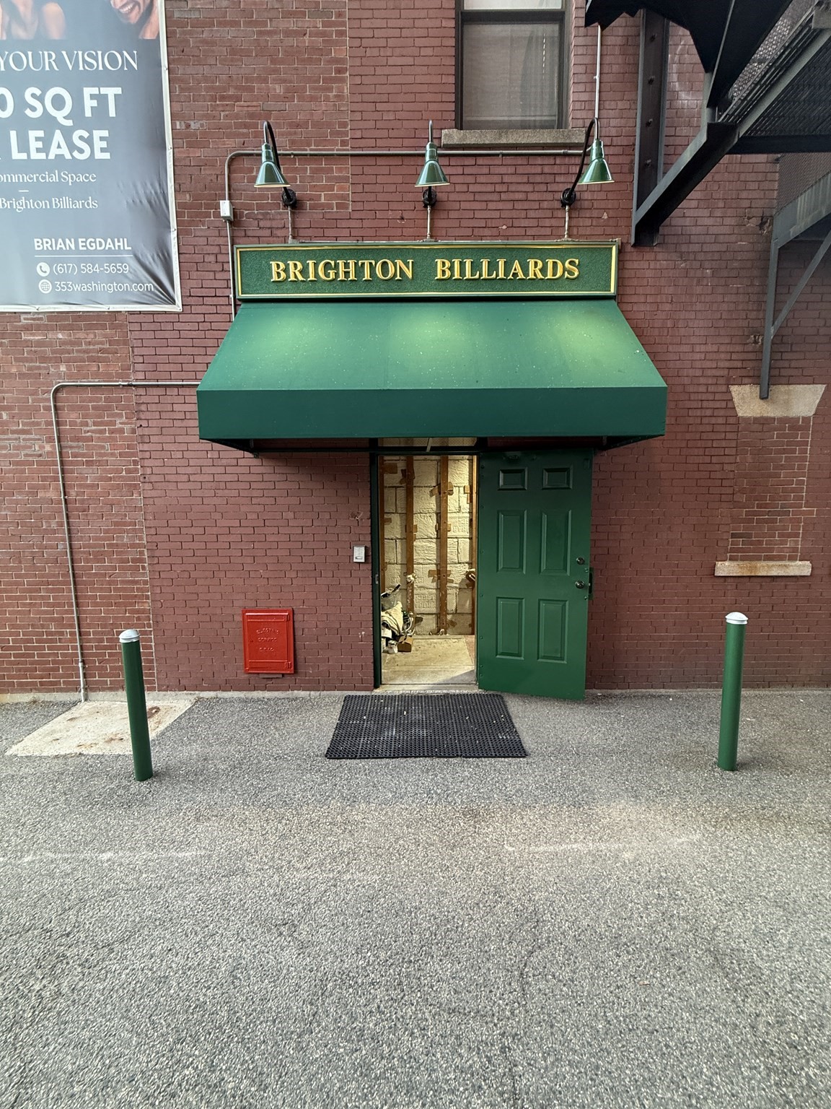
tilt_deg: -5.0
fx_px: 448
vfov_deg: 102.1
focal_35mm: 14
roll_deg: -1.1
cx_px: 416
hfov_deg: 85.7
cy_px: 554
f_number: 2.2
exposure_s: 1/120
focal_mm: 2.22
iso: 250
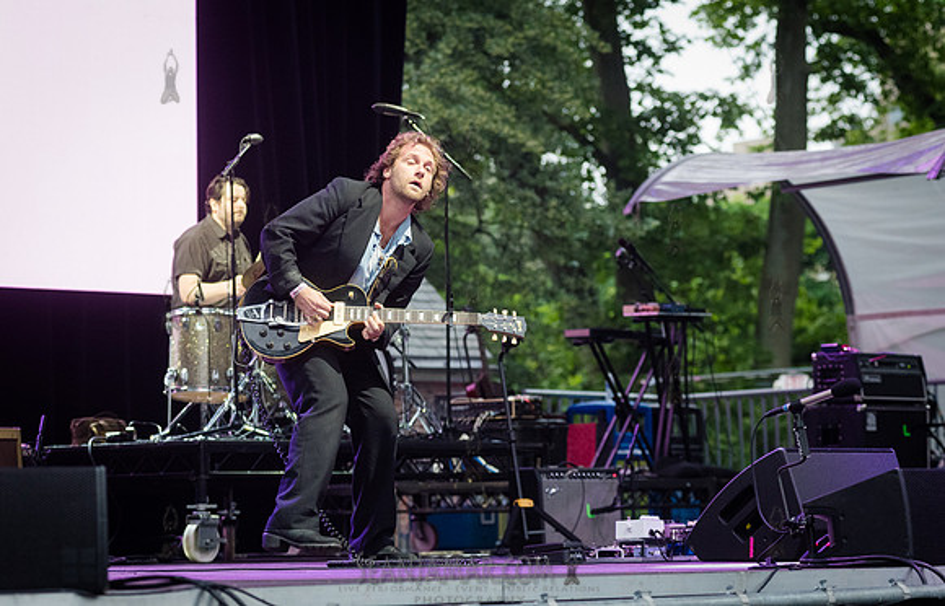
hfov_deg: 15.5
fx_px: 3468
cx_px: 443
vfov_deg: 10.0
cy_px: 242
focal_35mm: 134
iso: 3200
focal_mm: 112
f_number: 4.5
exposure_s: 1/500
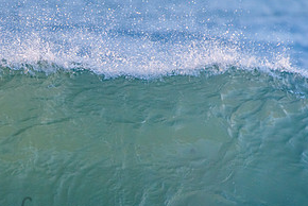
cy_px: 249
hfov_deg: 1.7
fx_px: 10414
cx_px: -50
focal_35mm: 1216
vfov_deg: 1.1
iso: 640
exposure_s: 1/2000
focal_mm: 500
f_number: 5.6
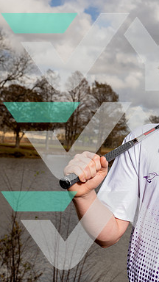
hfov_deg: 17.0
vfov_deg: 31.0
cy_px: 141
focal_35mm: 68
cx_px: 191
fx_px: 510
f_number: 8
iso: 100
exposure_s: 1/250
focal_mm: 43
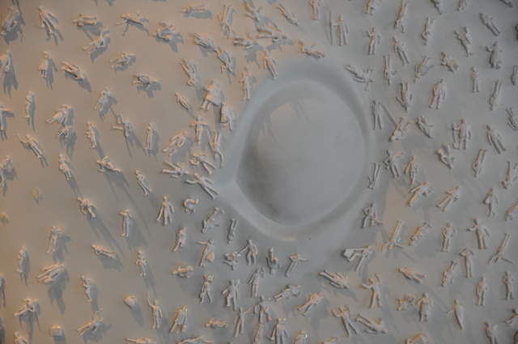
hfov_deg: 13.1
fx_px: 2263
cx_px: 259
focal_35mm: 158
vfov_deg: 8.7
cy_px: 172
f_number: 5.6
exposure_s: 1/5
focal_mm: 105
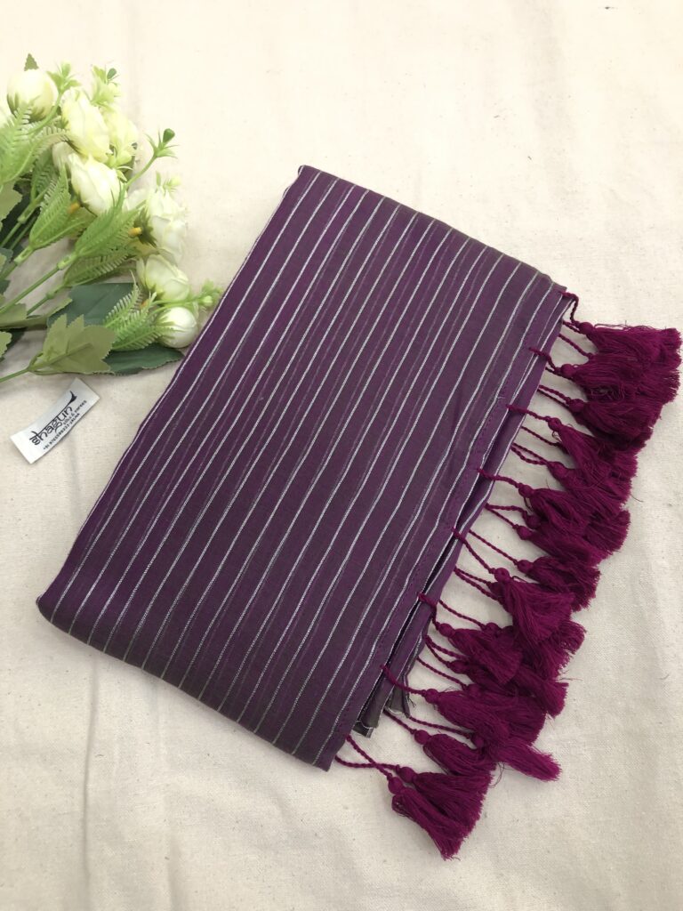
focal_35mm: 28
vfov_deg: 63.4
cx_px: 342
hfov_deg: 49.7
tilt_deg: -74.9
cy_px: 456
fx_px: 737
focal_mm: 4
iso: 40
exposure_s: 1/17
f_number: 1.8
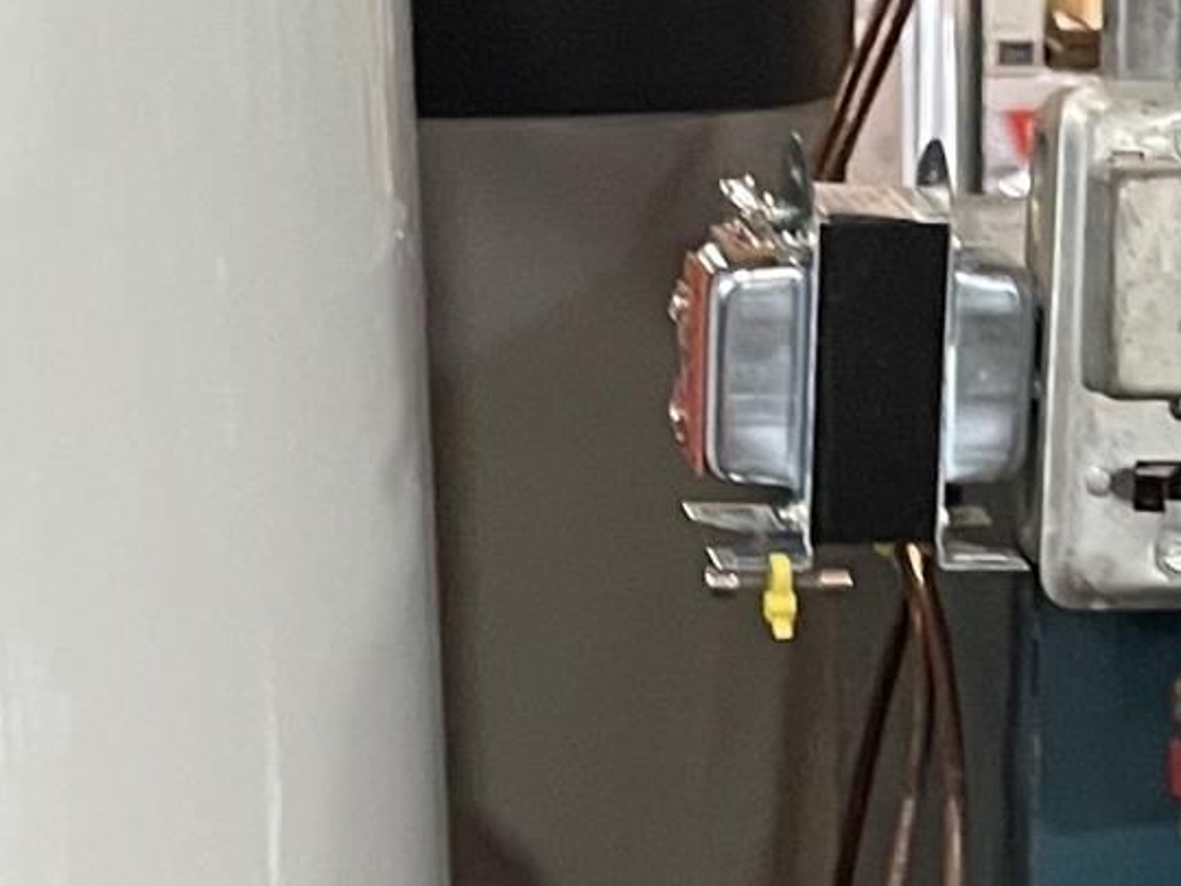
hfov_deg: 13.3
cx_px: 737
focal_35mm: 148
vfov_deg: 9.1
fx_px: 5049
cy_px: 2043
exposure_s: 1/40
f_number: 1.6
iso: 500
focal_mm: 4.2
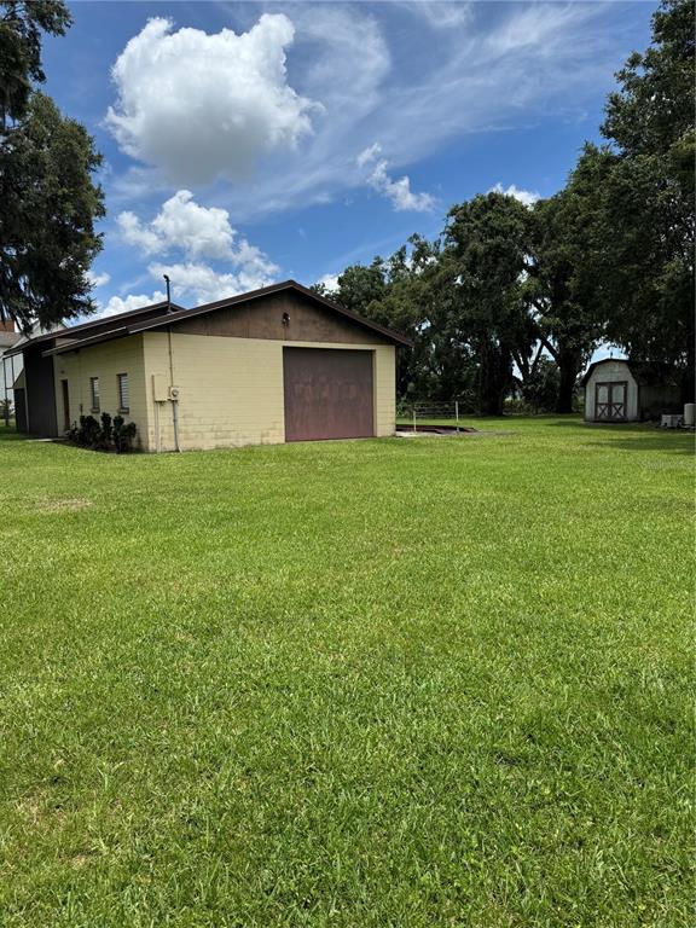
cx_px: 348
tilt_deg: -5.9
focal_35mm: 24
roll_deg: +1.8
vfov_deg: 71.6
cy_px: 464
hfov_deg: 56.8
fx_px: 643
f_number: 1.78
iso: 80
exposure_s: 1/4608
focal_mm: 6.76
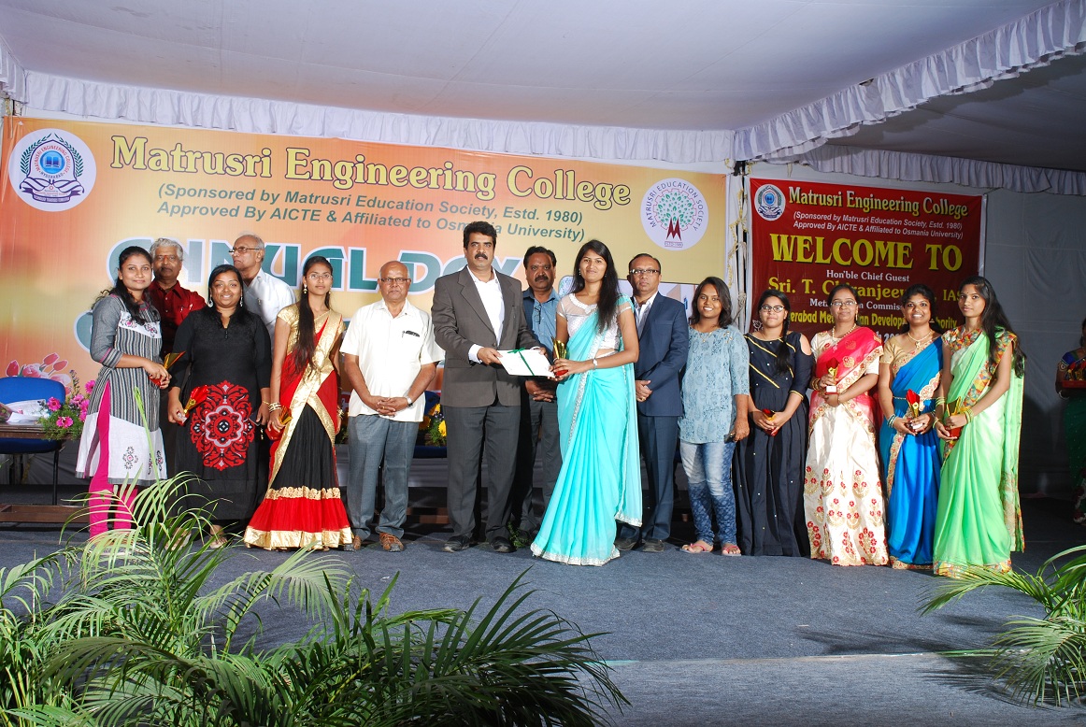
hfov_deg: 51.2
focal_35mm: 38
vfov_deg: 35.6
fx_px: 1133
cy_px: 364
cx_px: 543
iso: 200
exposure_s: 1/160
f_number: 8
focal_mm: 25
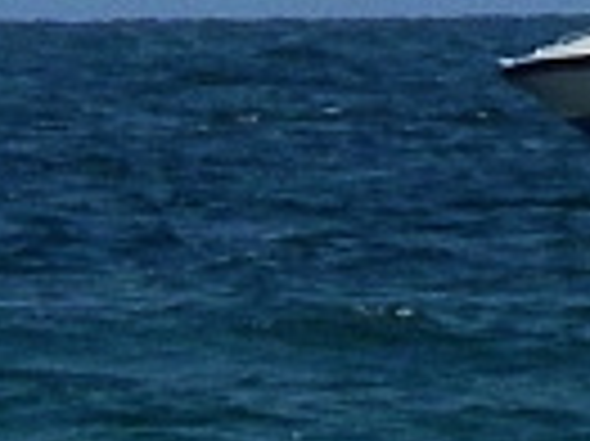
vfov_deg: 0.7
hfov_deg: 0.9
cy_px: -266
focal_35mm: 2281
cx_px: 1901
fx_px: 38842
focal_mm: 51.8
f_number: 8
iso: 200
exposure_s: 1/1000
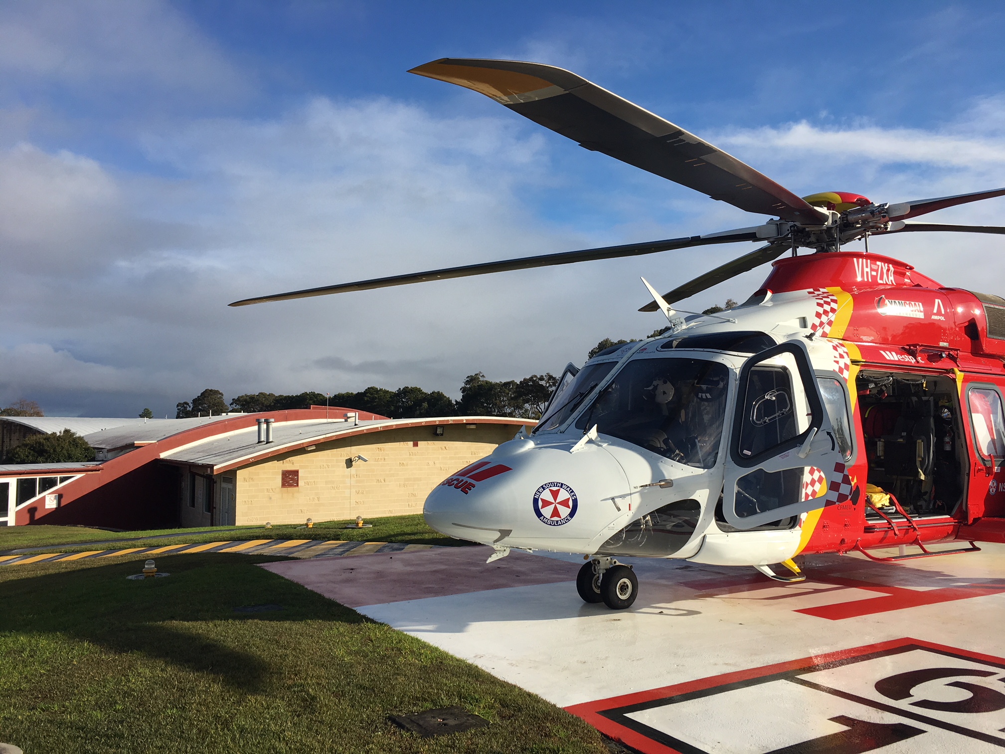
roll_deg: -0.5
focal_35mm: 29
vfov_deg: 48.2
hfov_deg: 61.7
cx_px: 502
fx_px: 842
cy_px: 377
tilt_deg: +4.7
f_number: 2.2
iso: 25
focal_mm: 4.15
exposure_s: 1/1709
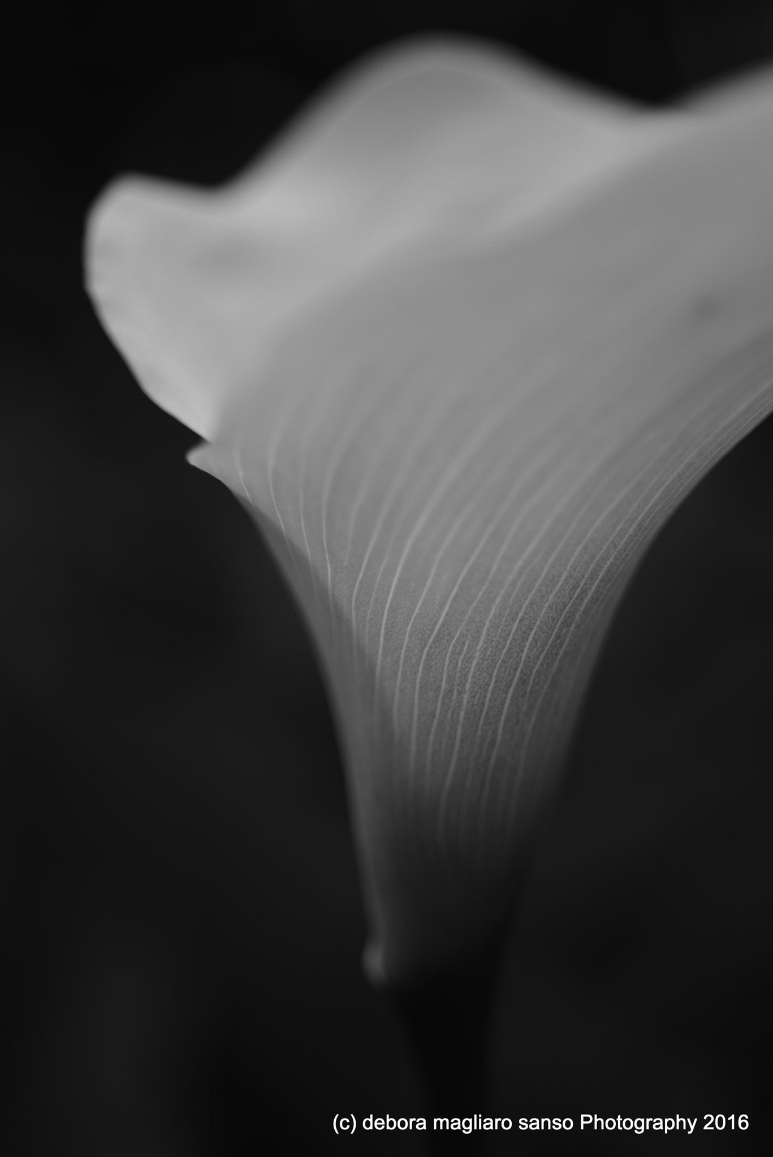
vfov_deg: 33.4
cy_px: 578
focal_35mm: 60
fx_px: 1931
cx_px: 386
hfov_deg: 22.6
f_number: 3.5
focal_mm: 60
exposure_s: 1/640
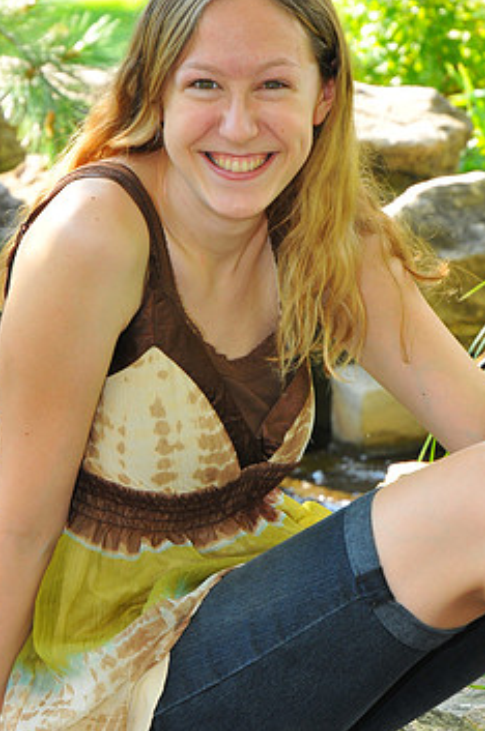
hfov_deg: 8.9
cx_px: 235
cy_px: 342
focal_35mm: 153
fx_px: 3104
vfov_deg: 13.4
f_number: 5.6
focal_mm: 62
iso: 400
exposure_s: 1/125
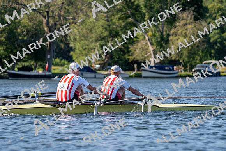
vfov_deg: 5.6
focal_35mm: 245
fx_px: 1538
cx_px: 113
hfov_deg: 8.4
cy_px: 76
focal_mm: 245
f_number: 5.6
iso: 320
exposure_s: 1/1600
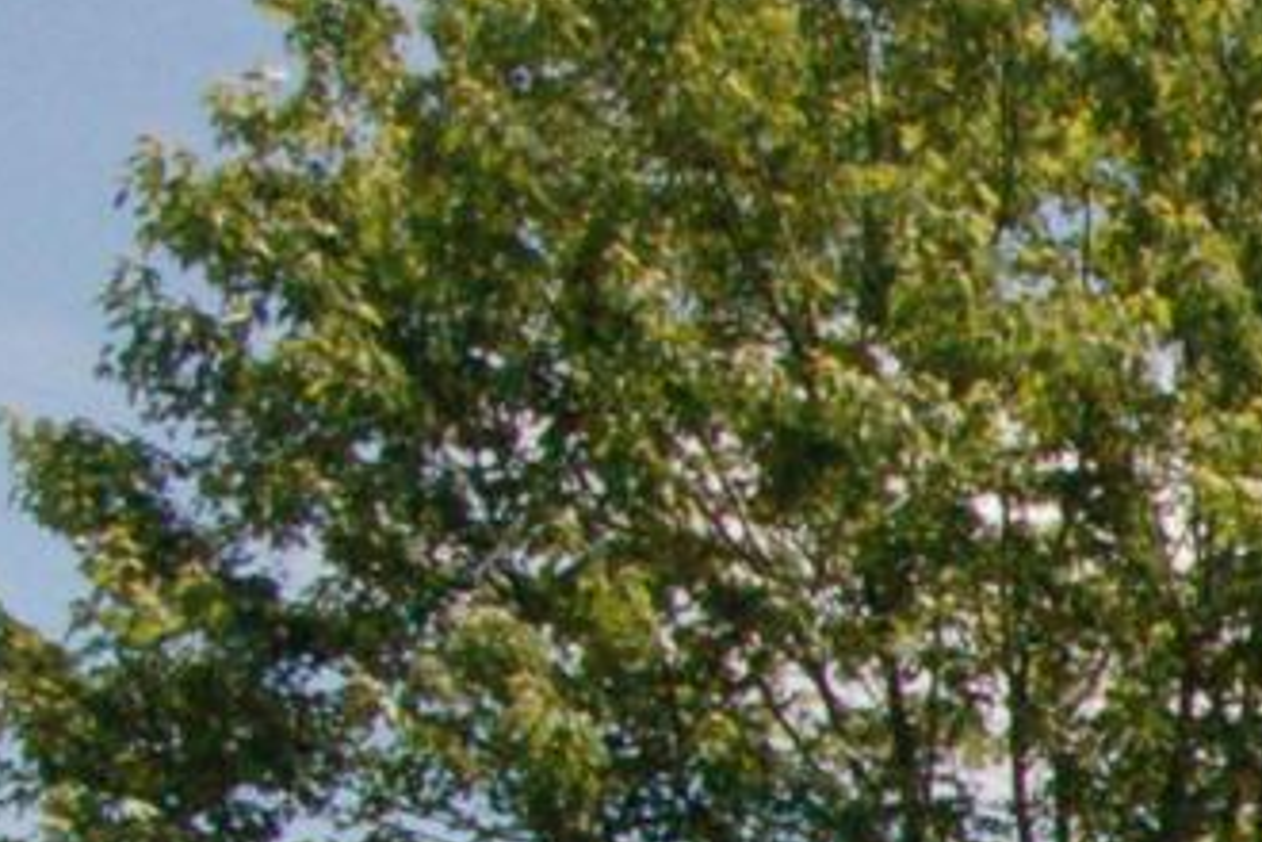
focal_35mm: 158
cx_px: 3587
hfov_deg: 10.2
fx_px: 5542
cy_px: 1659
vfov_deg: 8.3
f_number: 18
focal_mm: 17
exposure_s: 1/500
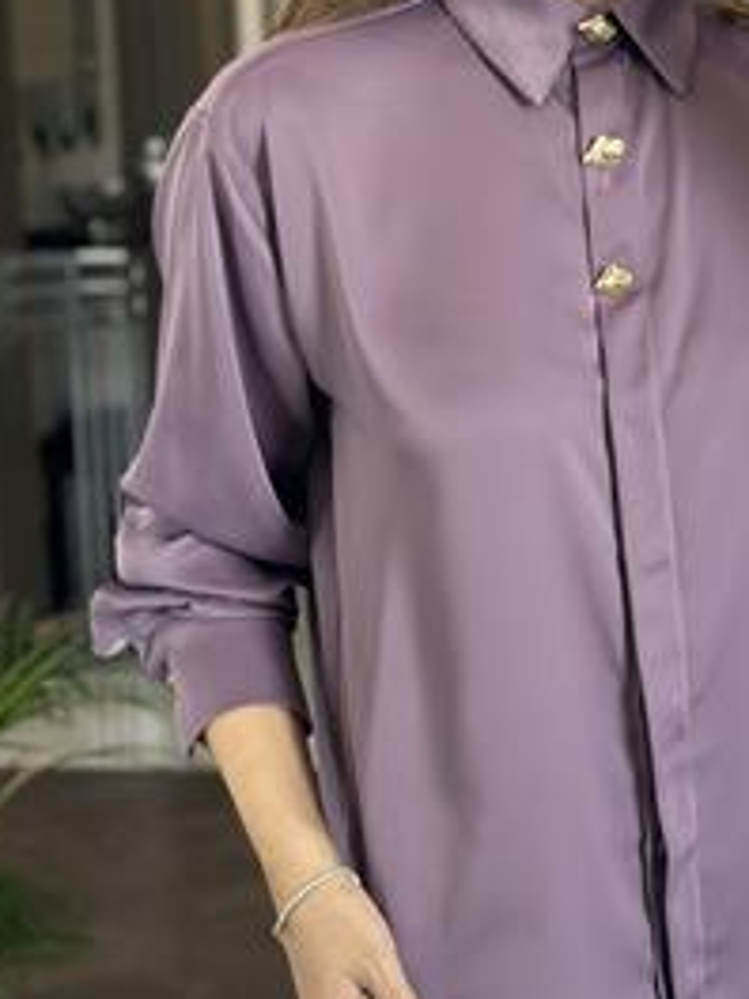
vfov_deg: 21.3
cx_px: 632
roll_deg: +1.8
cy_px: 367
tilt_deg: -18.1
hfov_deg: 15.9
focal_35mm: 92
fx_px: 2654
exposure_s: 1/75
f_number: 1.78
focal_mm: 6.86
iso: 125
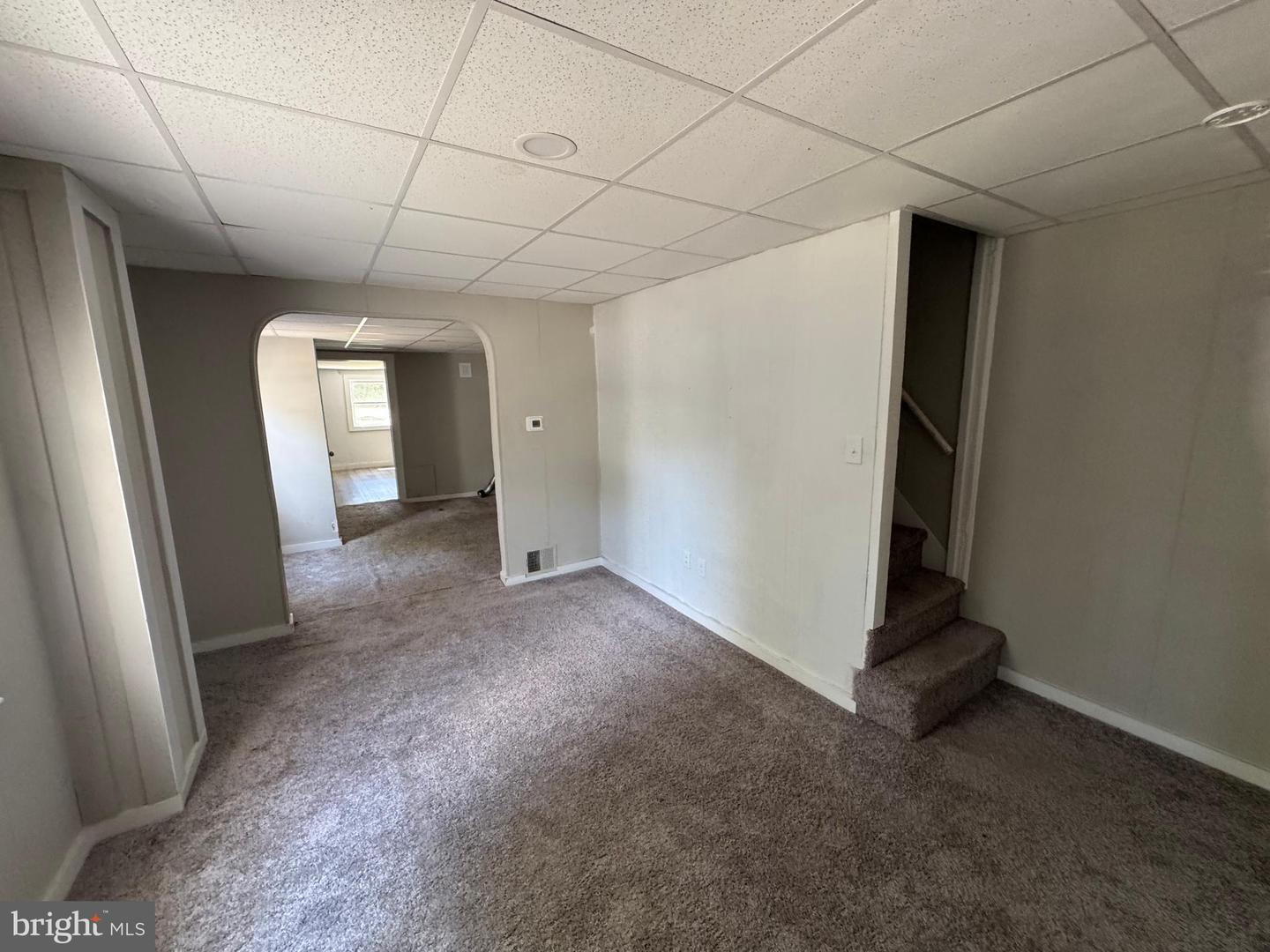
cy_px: 476
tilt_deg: -10.2
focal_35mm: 14
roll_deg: +1.5
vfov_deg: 85.7
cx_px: 635
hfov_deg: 102.1
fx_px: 514
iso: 320
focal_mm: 2.22
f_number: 2.2
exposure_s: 1/88
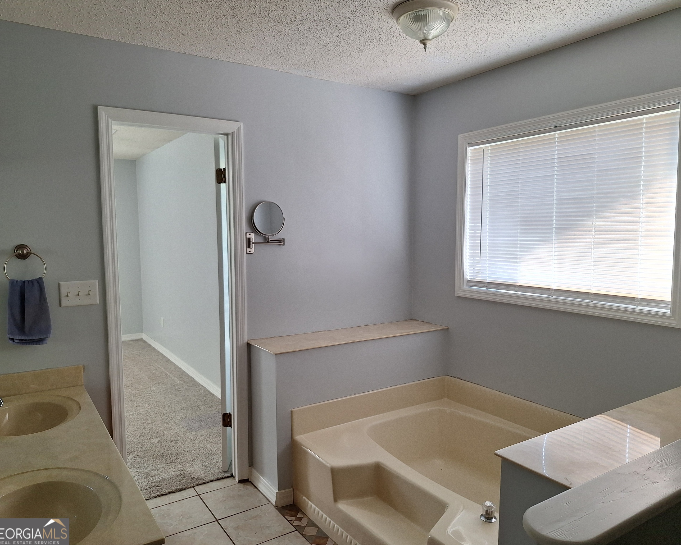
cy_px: 272
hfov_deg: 70.3
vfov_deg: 58.8
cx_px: 351
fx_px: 484
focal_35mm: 24
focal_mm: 5.54
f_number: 1.8
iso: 40
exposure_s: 1/120
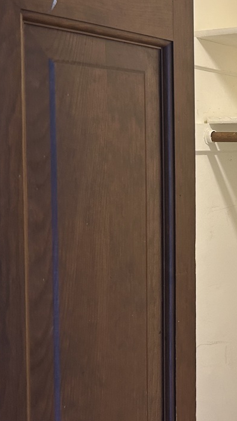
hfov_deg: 19.6
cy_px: 175
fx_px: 647
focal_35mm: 58
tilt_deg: -4.7
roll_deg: +0.3
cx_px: 279
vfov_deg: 35.9
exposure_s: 1/120
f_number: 1.5
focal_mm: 5.7
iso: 125
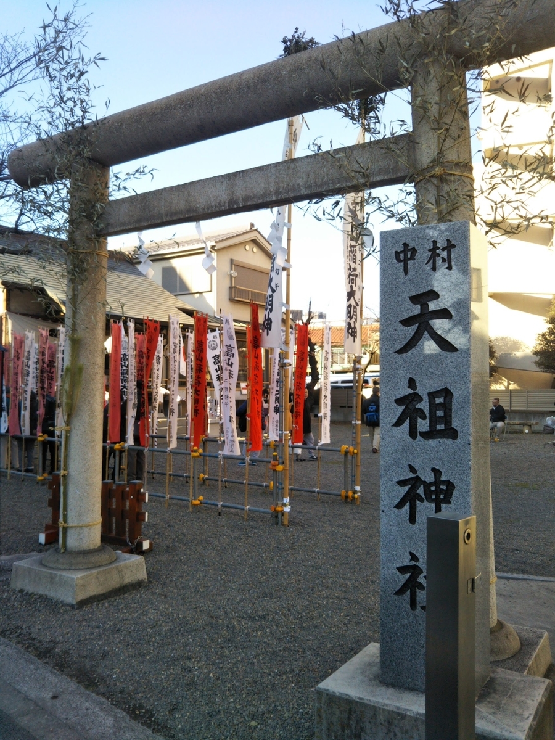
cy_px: 370
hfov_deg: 46.8
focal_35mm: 30
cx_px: 278
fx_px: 641
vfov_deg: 60.0
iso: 27
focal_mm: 4
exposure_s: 1/264
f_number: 2.2
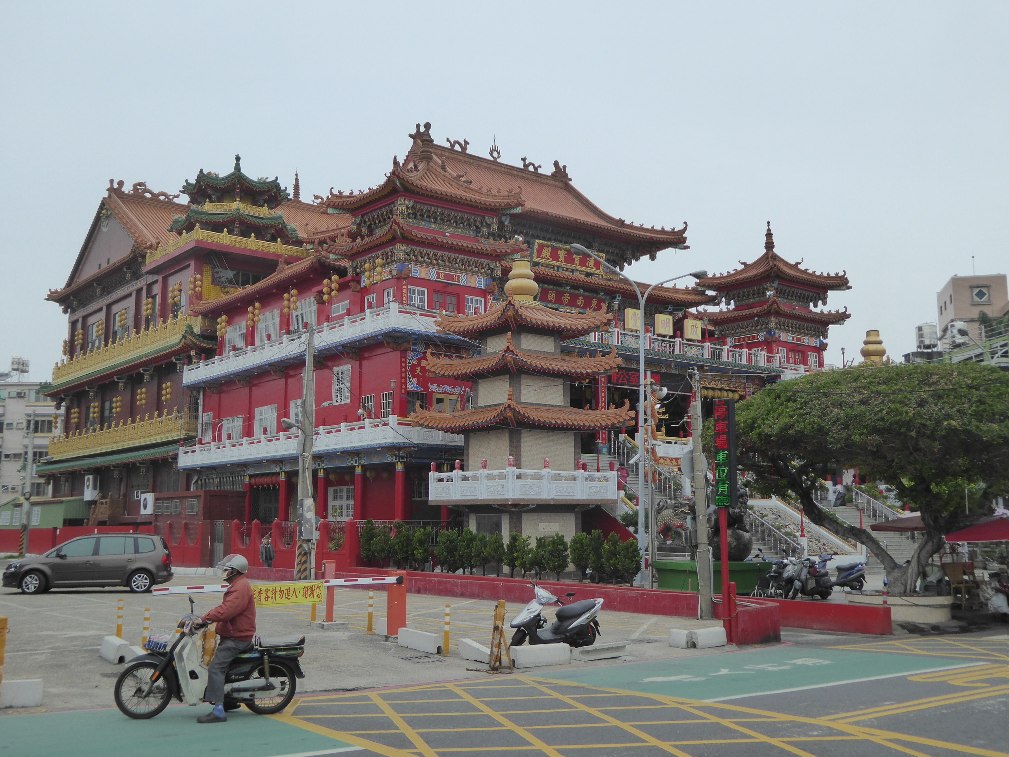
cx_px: 504
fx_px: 1049
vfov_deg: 39.7
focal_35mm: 36
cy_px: 378
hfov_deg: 51.4
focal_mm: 6.3
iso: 200
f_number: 3.7
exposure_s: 1/400
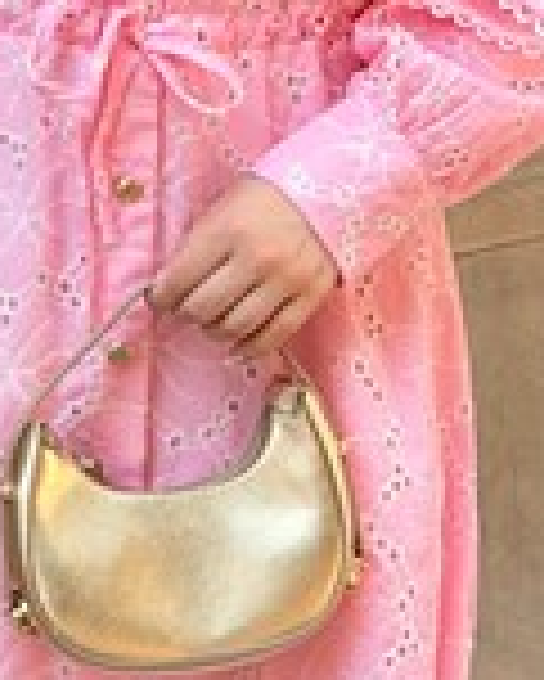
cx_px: 121
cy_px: -313
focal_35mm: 165
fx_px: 3317
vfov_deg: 11.3
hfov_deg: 9.4
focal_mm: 6.76
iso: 64
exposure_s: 1/499
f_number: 1.78
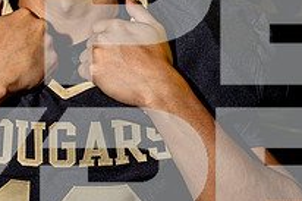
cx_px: 16
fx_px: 1039
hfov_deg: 16.3
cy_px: 8
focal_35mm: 124
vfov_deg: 11.0
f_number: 5.6
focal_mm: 44
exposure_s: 1/250
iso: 250
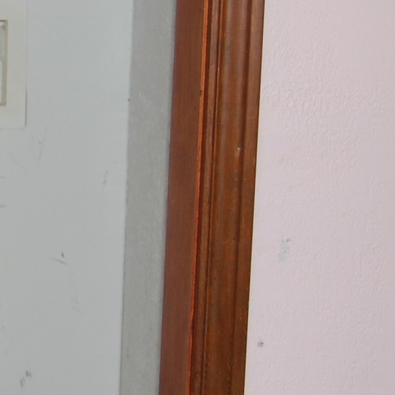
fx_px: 1788
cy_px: 195
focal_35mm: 138
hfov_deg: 11.7
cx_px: -291
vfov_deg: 12.6
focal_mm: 31
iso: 400
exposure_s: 1/60
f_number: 4.5
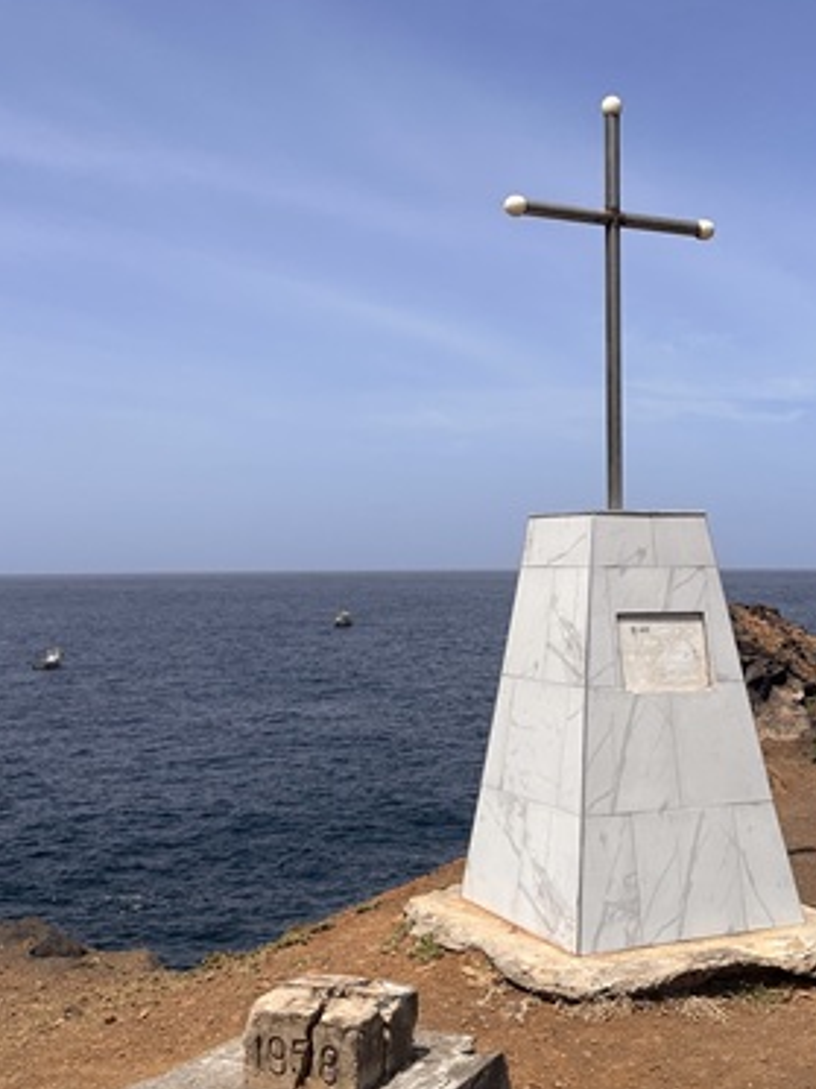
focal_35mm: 43
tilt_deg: +3.7
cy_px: 439
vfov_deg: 43.6
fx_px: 1352
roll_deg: -0.2
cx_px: 515
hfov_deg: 33.4
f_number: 1.78
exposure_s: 1/8929
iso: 80
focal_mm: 6.86
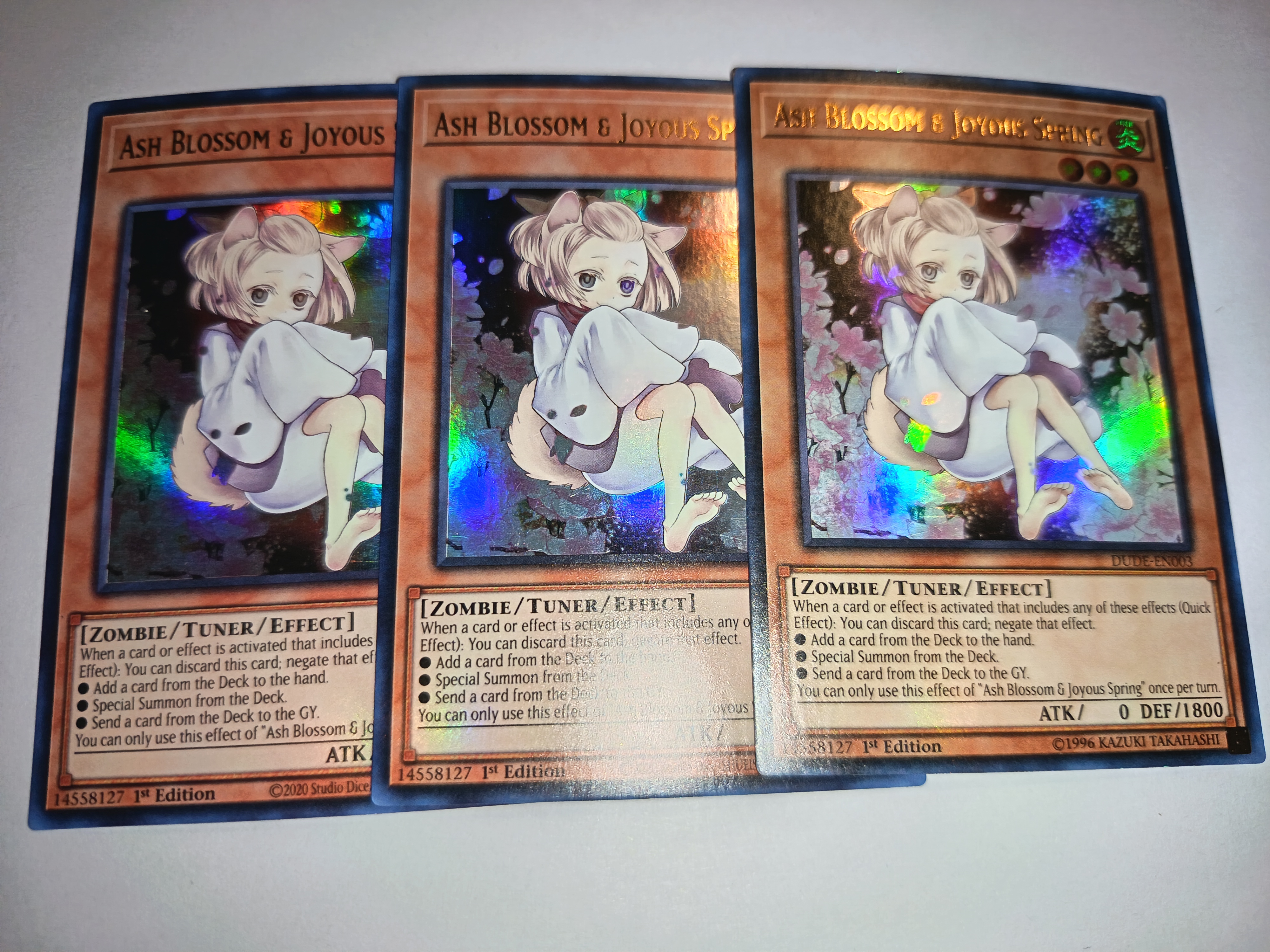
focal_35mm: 24
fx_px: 881
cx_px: 635
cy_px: 476
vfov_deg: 56.8
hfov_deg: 71.6
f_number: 1.75
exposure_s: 1/120
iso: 990
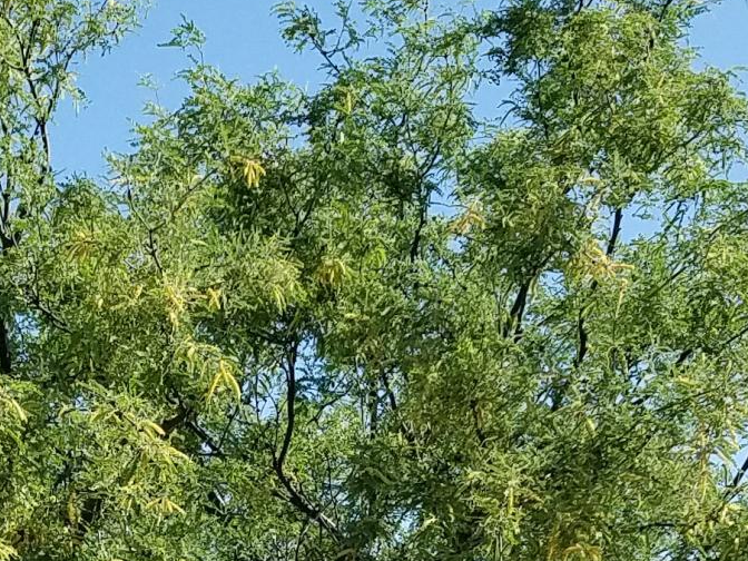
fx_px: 2507
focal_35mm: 116
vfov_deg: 11.6
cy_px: 1075
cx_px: -48
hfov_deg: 16.5
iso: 50
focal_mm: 4.2
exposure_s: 1/1708
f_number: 1.7
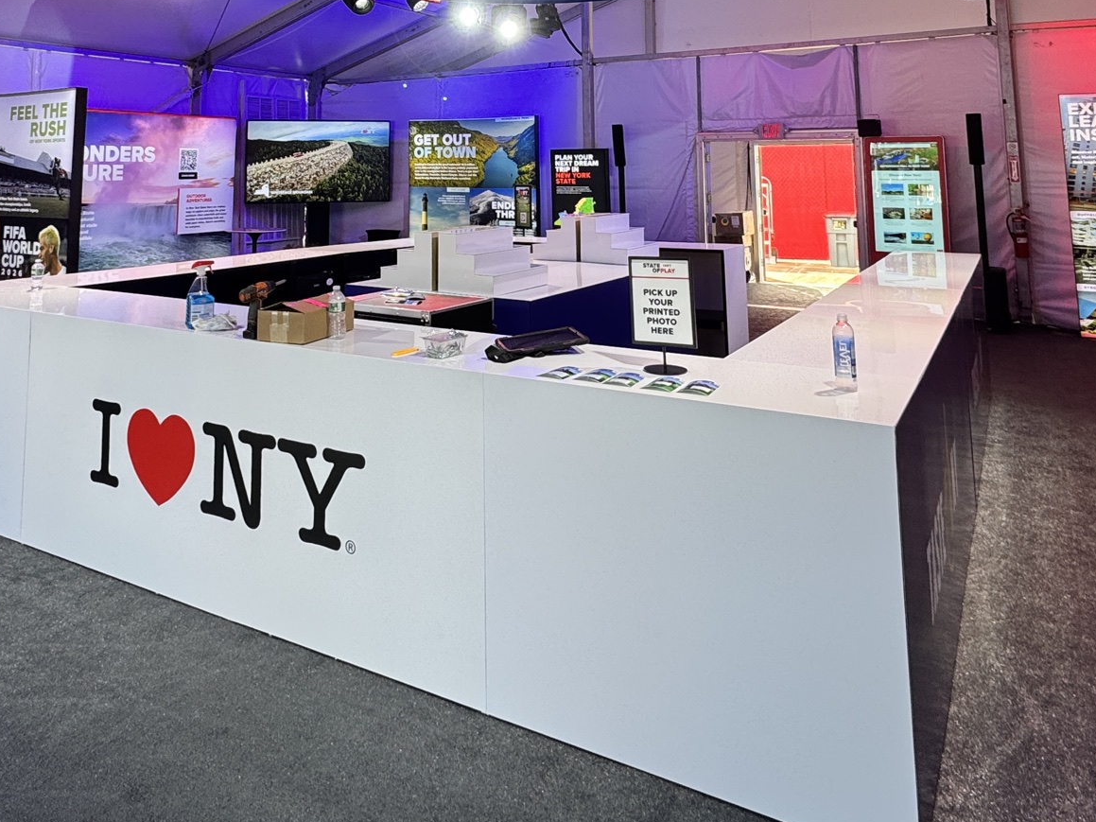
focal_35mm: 29
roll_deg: -0.6
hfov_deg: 61.3
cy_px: 60
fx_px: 918
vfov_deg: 43.4
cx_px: 459
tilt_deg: +6.6
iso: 64
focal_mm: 2.22
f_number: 2.2
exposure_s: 1/100
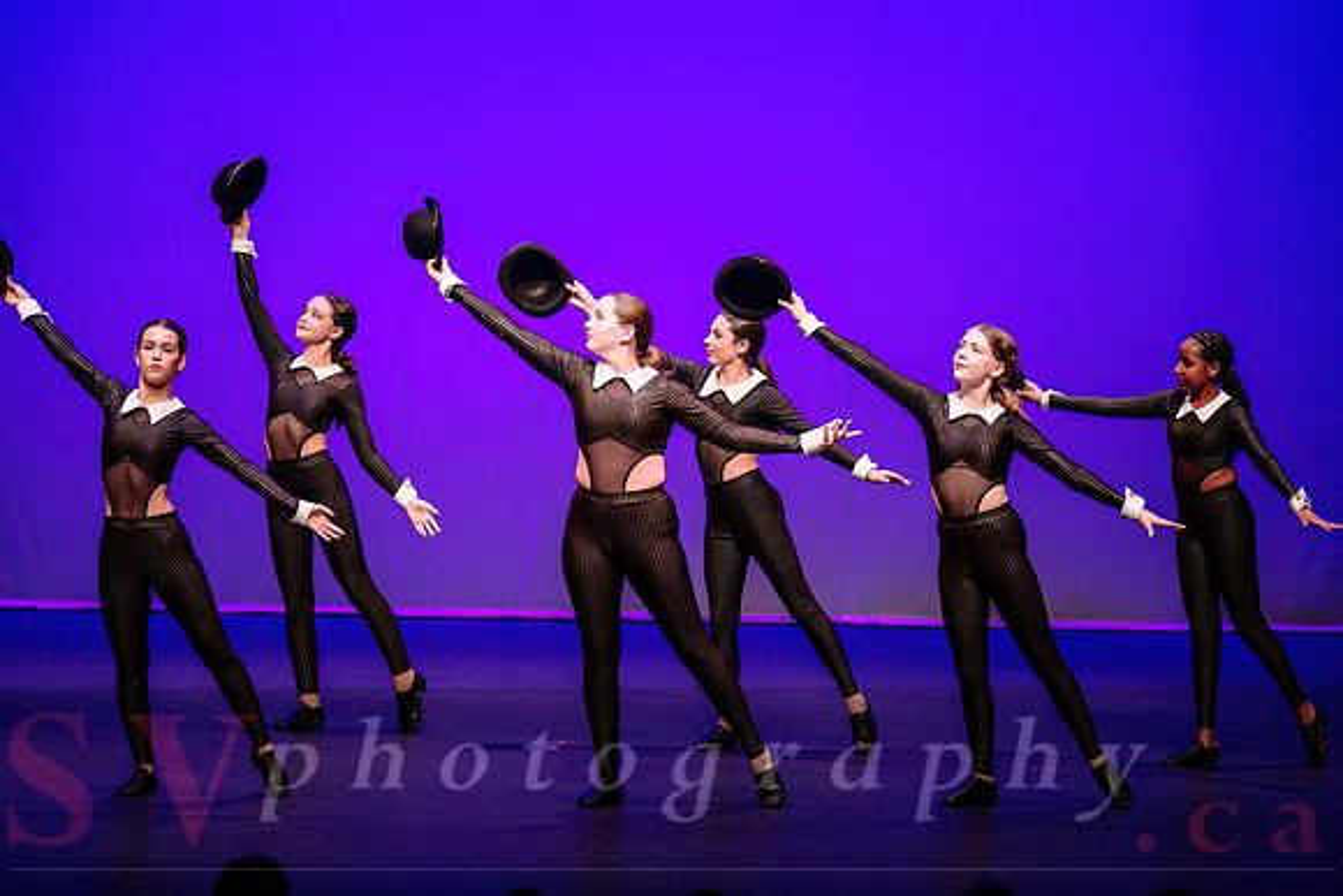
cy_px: 448
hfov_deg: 15.2
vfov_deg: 10.2
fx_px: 5037
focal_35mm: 135
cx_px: 672
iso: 1250
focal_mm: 135
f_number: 3.5
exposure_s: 1/320
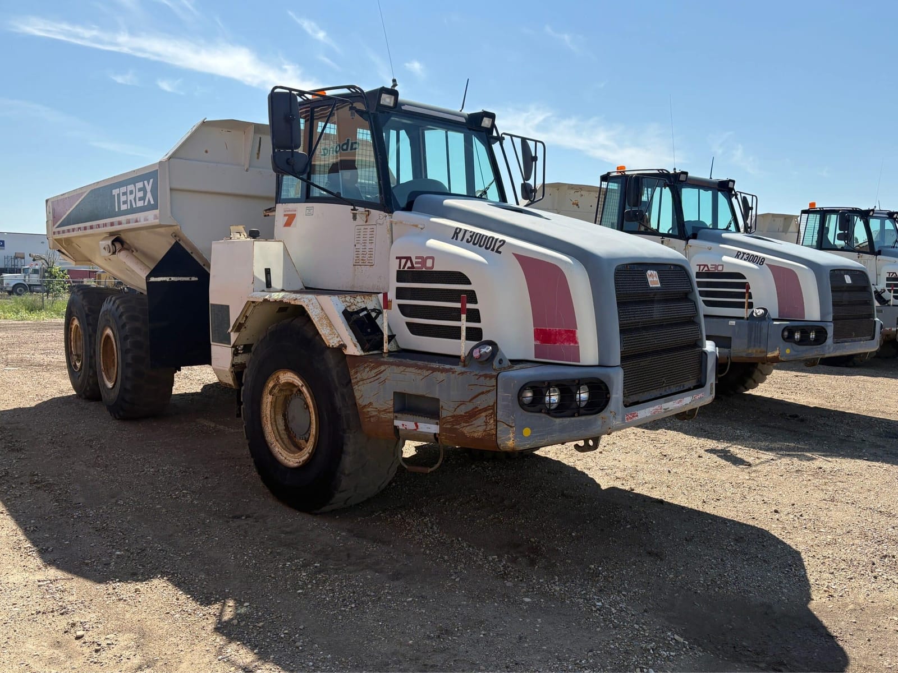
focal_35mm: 27
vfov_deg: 51.4
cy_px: 336
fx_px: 700
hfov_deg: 65.3
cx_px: 449
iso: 50
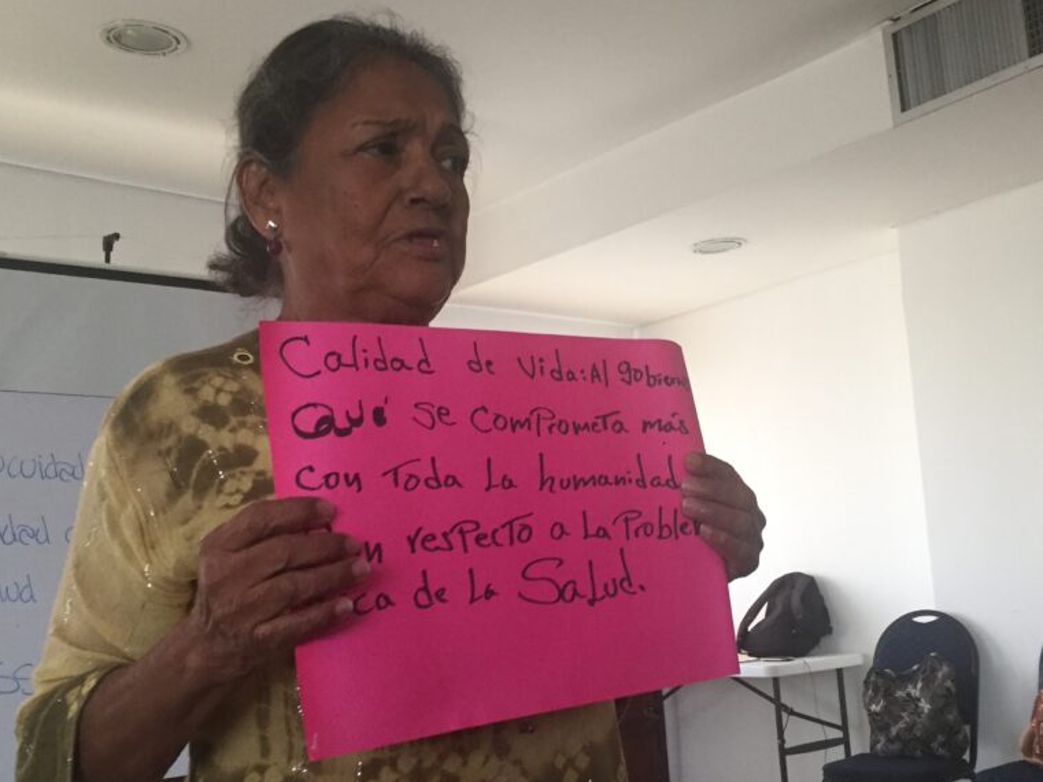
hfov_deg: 47.8
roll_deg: +2.9
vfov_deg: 36.8
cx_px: 539
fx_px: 1175
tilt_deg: +6.5
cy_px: 448
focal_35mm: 39
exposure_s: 1/30
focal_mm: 4.15
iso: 125
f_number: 2.2
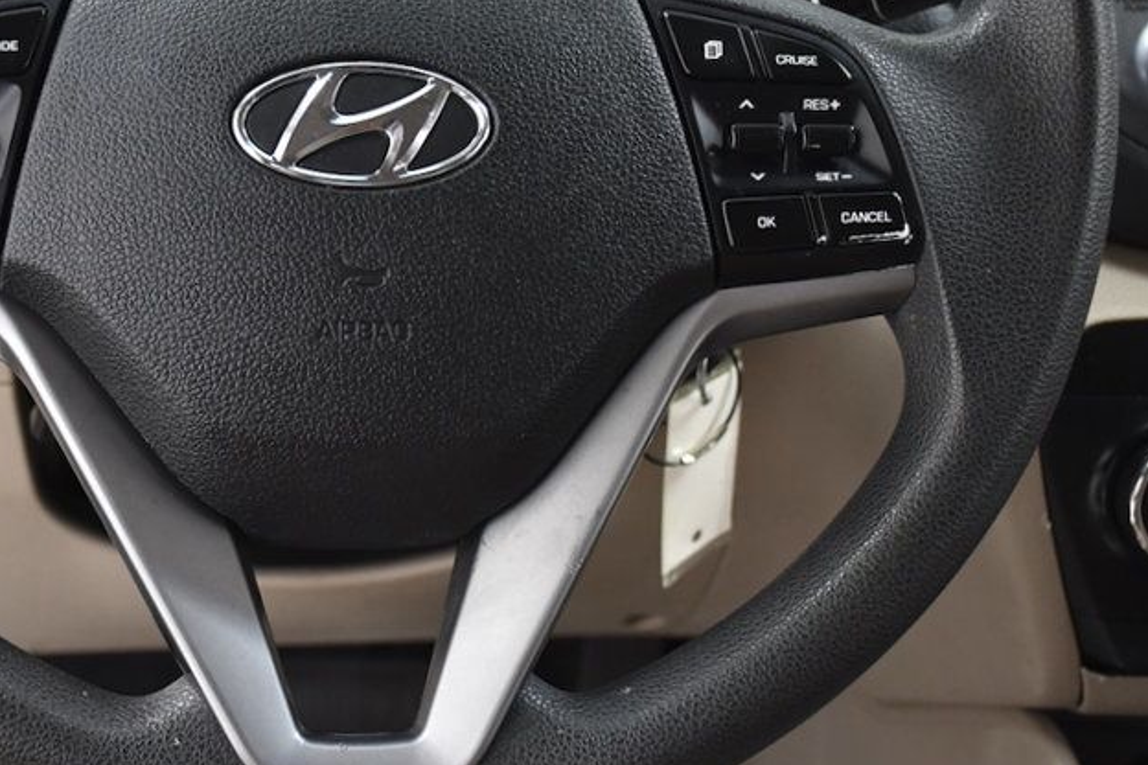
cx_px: 364
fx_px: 2041
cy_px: 297
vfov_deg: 21.2
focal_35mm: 64
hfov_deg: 31.1
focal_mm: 26
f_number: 4
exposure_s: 1/160
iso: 1250
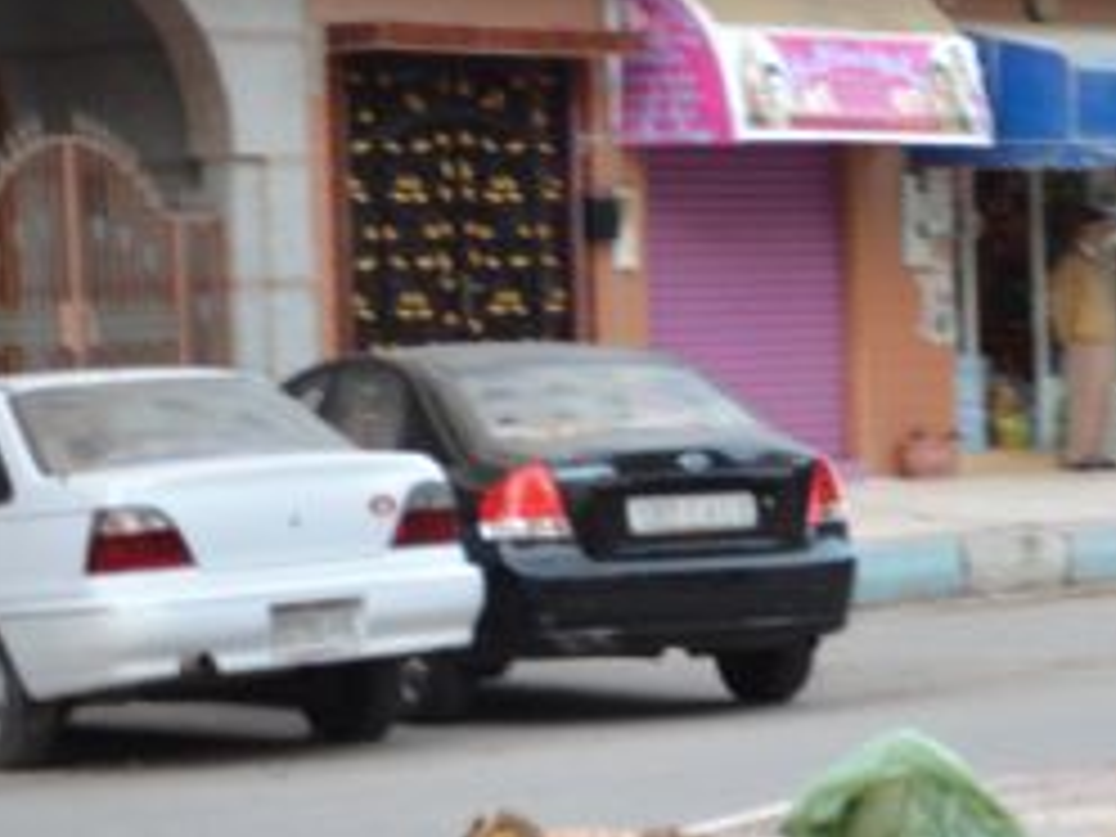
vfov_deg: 9.5
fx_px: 5029
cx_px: 1044
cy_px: 693
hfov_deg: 12.5
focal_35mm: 156
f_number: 5.3
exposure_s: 1/60
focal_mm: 42
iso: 400
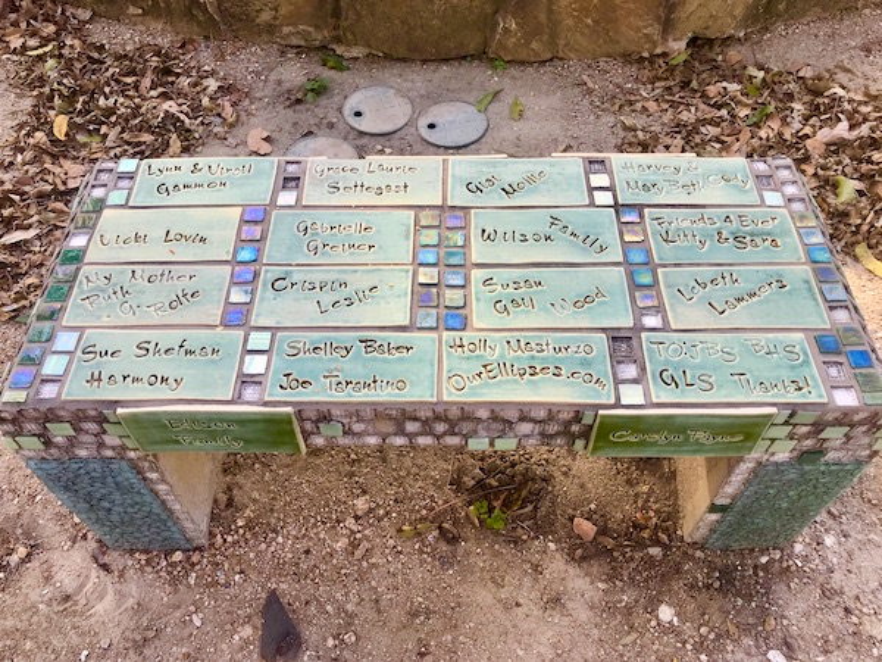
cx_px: 441
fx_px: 713
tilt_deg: -54.4
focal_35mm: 28
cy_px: 331
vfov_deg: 49.7
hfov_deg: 63.4
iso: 20
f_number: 1.8
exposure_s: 1/270
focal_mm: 3.99
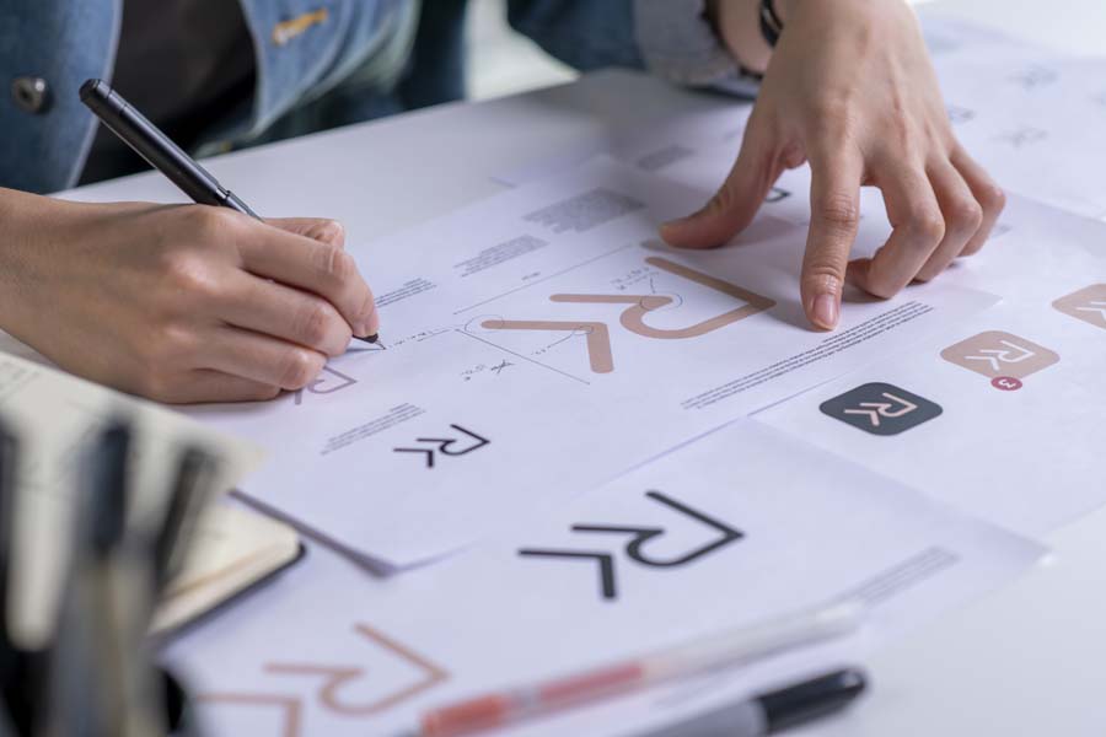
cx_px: 553
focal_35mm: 85
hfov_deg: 23.9
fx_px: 2611
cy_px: 368
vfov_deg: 16.1
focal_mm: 85
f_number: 4
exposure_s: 1/80
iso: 200
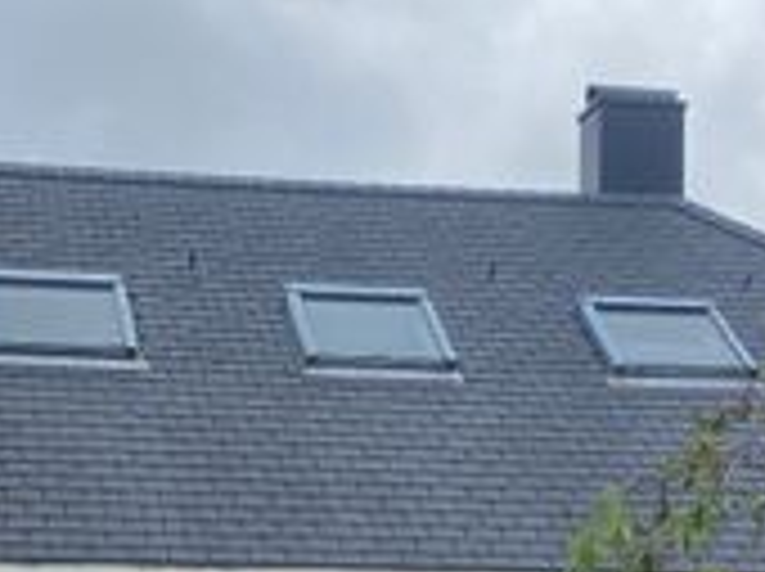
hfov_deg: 21.3
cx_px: 302
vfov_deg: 15.4
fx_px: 2030
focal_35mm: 92
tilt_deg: +1.2
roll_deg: +0.0
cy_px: 712
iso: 32
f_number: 1.8
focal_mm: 4.25
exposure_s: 1/2688
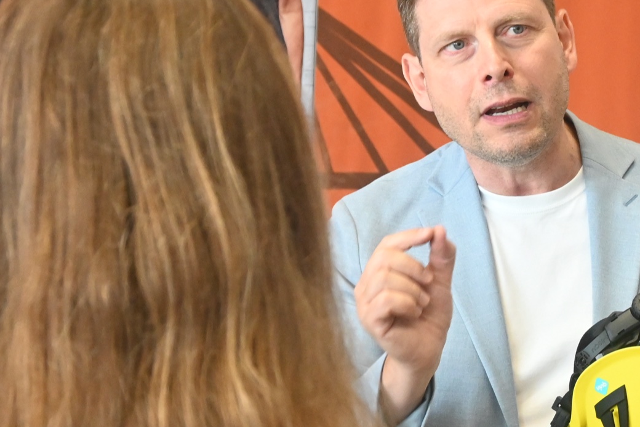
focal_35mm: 129
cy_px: 199
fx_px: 2297
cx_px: 561
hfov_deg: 15.7
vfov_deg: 10.6
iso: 3200
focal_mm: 35
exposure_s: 1/100
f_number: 5.3
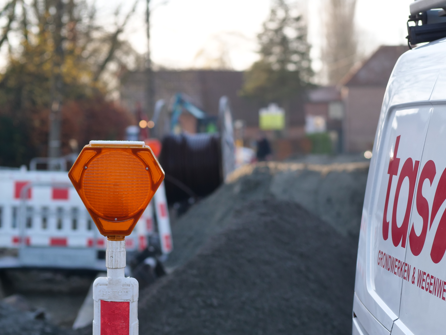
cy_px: 183
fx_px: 1624
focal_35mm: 126
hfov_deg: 15.6
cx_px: 262
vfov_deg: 11.8
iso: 200
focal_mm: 43
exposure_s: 1/800
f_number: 2.5
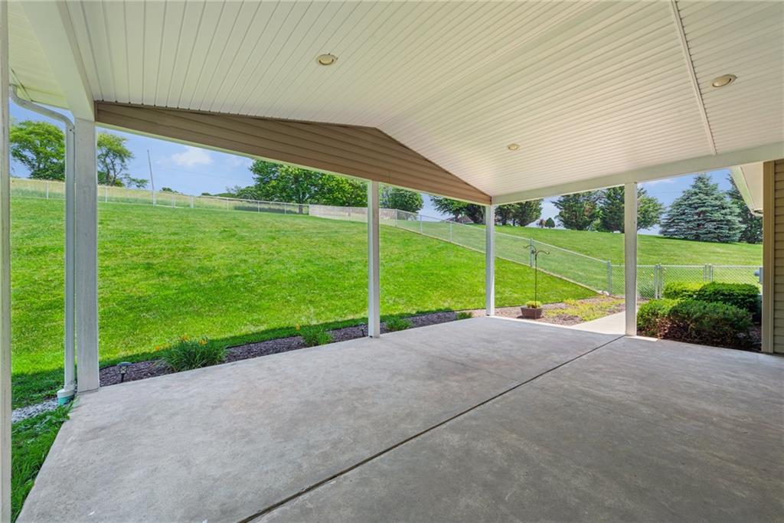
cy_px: 262
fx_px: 305
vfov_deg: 81.2
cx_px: 392
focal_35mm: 14
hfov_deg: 104.2
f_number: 11
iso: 50
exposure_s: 1/125
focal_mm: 14
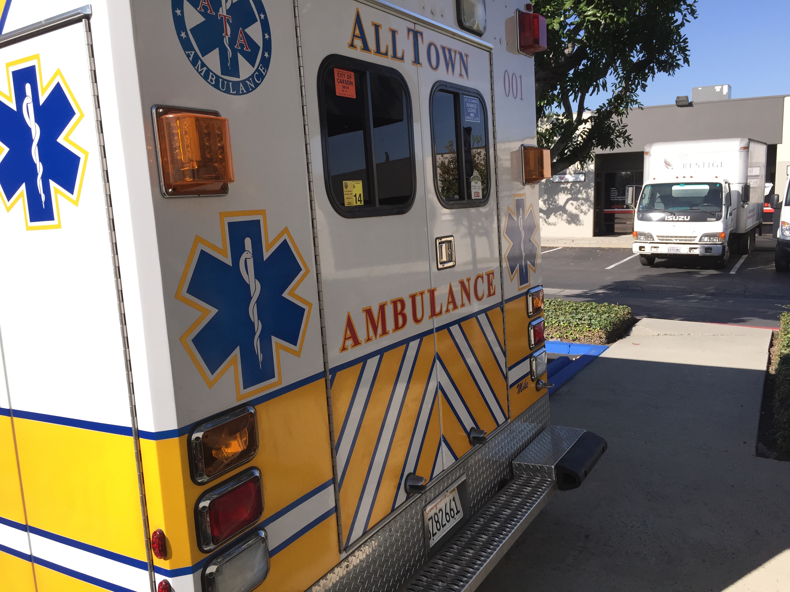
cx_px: 395
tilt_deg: -7.2
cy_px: 296
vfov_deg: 48.2
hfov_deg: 61.7
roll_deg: +0.5
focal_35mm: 29
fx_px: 662
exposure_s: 1/2326
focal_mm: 4.15
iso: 50
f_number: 2.2
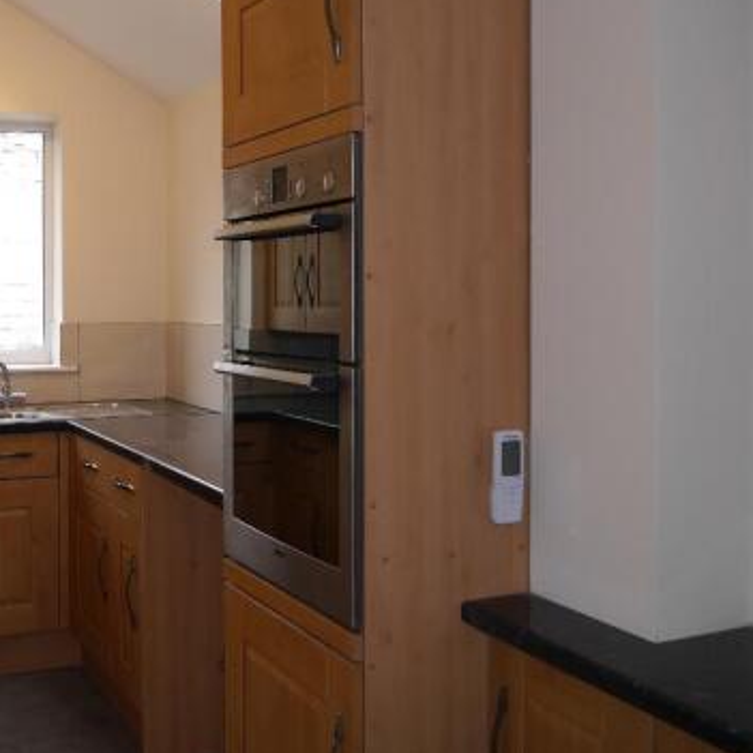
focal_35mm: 41
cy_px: 306
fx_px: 1009
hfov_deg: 39.9
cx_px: 193
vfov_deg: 40.8
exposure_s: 1/60
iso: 250
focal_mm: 14
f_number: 3.5
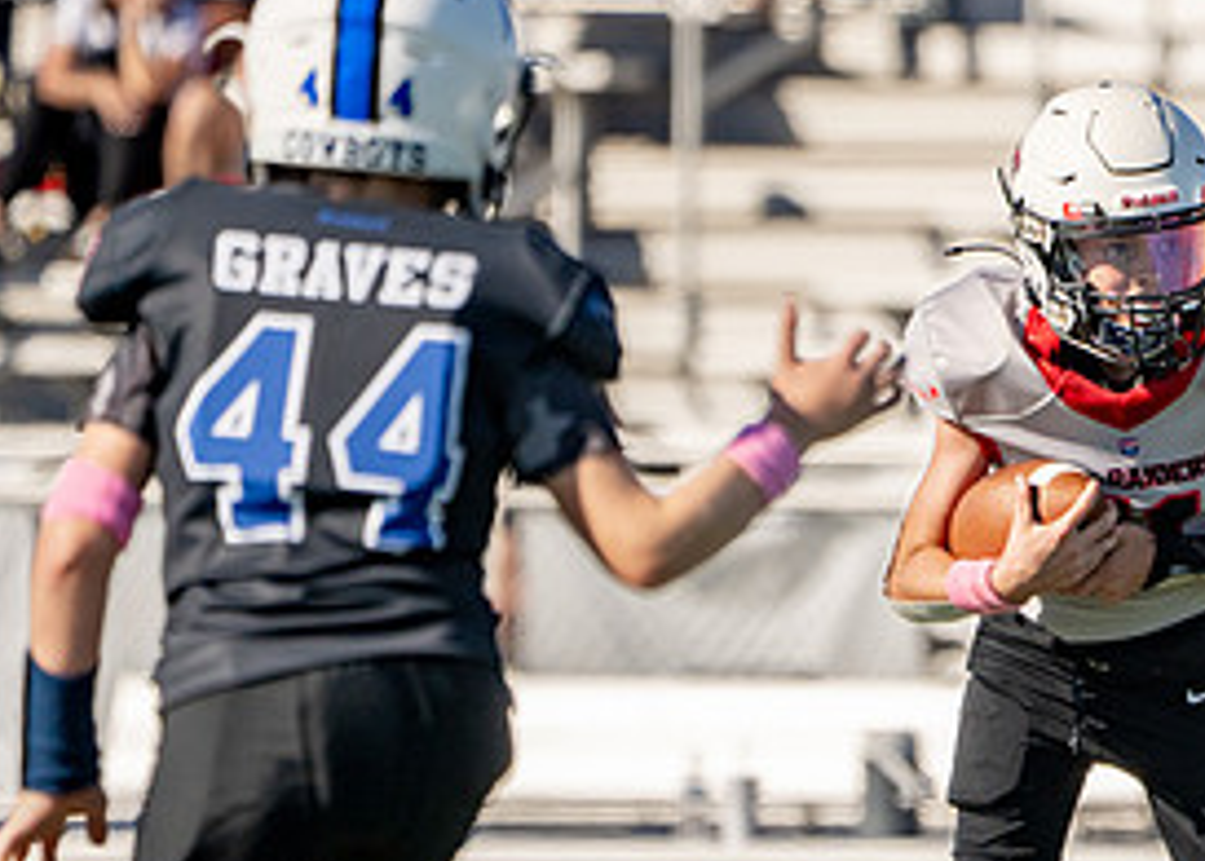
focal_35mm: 1005
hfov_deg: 2.0
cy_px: 417
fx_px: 34394
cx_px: 1224
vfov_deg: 1.4
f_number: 5.6
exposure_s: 1/2500
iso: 320
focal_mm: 400
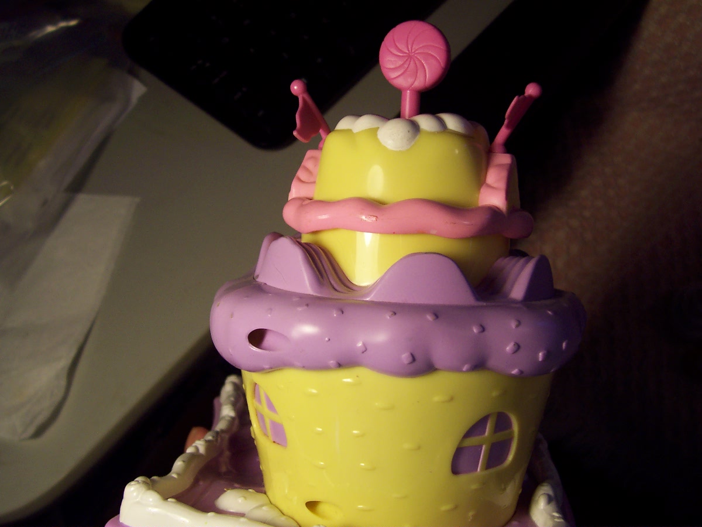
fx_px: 750
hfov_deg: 50.1
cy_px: 264
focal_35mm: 37
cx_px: 351
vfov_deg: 38.7
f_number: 2.8
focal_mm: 5.6
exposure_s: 1/125
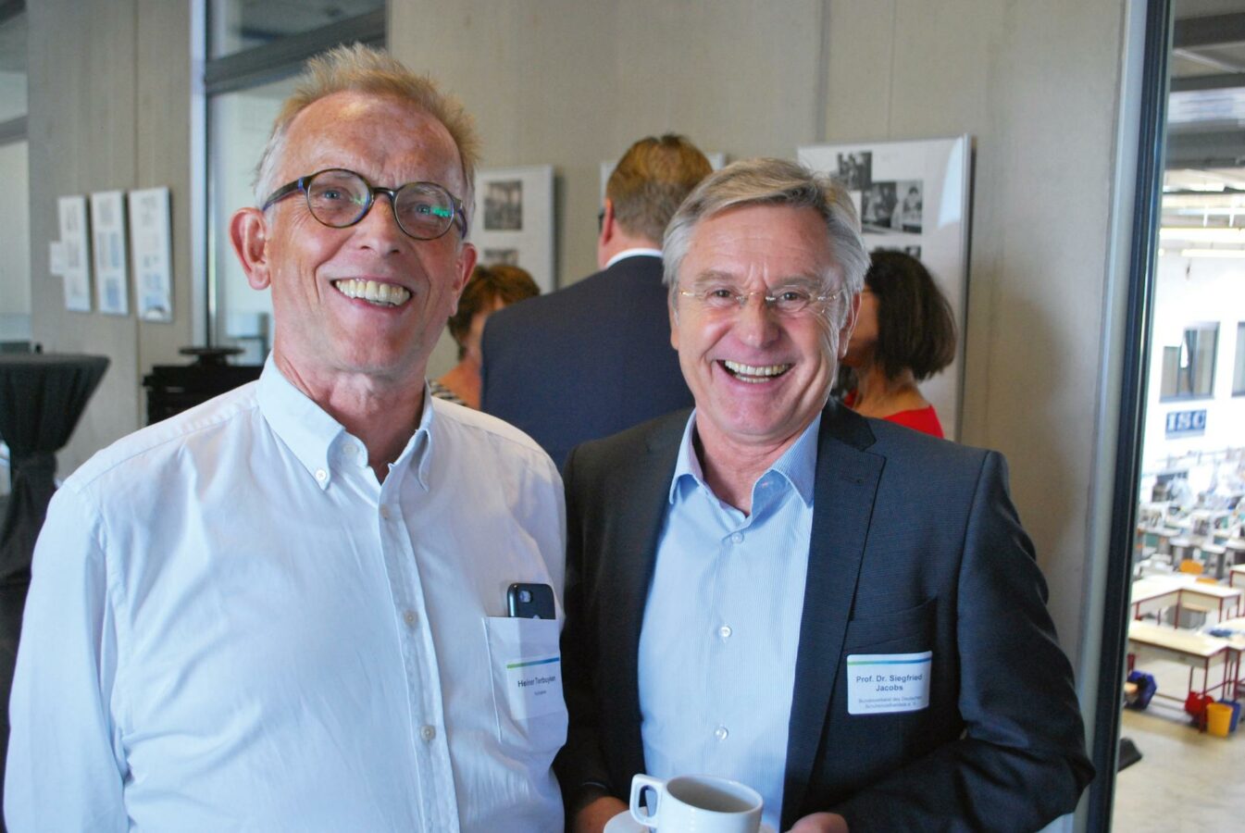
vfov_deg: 37.0
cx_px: 622
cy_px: 416
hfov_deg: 53.1
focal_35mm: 36
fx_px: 1246
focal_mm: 24
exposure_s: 1/30
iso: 640
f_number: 4.2
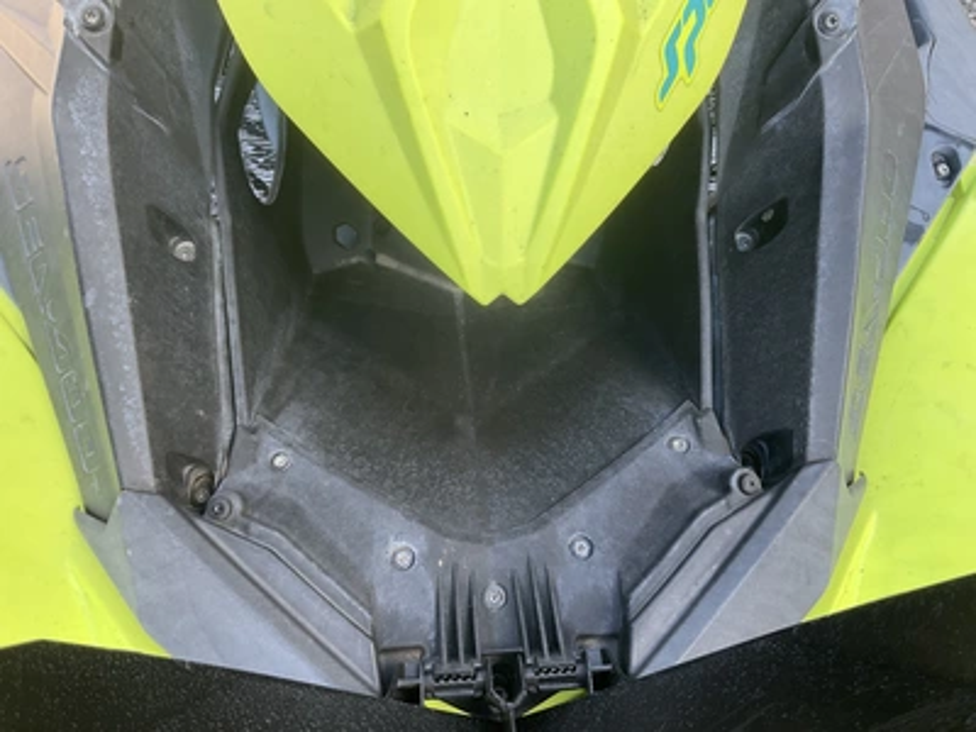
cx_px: 488
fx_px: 818
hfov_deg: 61.7
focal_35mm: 29
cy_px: 366
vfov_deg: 48.2
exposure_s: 1/139
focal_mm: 3
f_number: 1.8
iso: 20
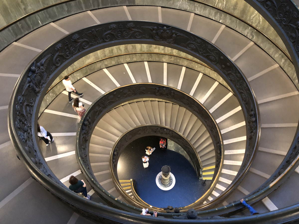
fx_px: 242
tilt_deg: -56.4
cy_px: 112
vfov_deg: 49.7
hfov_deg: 63.4
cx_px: 150
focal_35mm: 28
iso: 100
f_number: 1.8
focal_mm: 4
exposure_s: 1/4
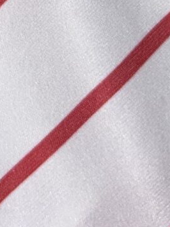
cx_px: -114
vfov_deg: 10.1
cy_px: -302
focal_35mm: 173
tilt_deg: -70.1
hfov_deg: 8.3
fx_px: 1133
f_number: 1.78
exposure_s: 1/382
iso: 50
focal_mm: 6.76
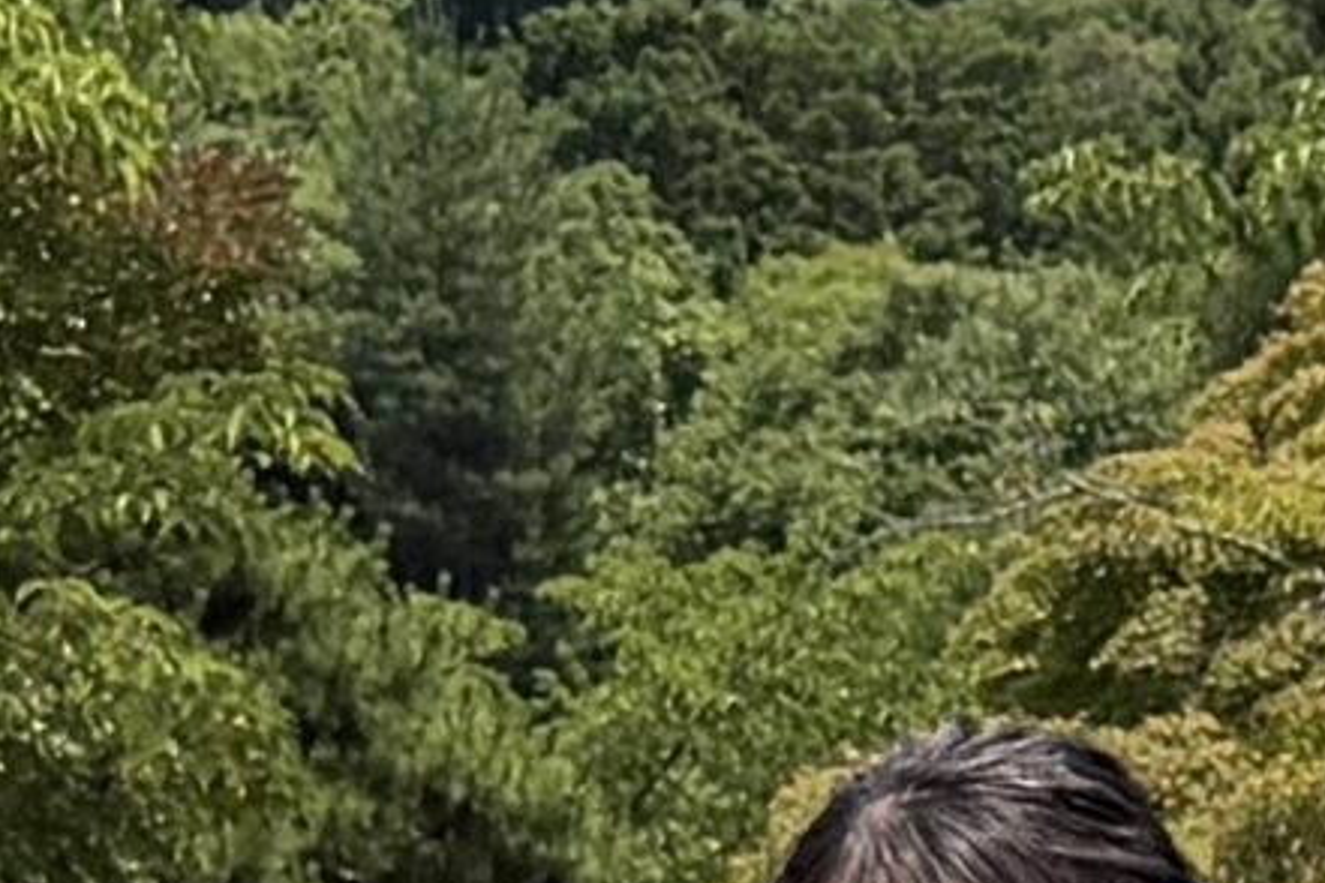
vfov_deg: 8.5
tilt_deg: -4.0
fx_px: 5336
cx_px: 475
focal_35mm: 145
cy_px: 2250
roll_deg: -0.6
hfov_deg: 14.1
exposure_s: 1/6173
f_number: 1.78
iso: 80
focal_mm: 6.76
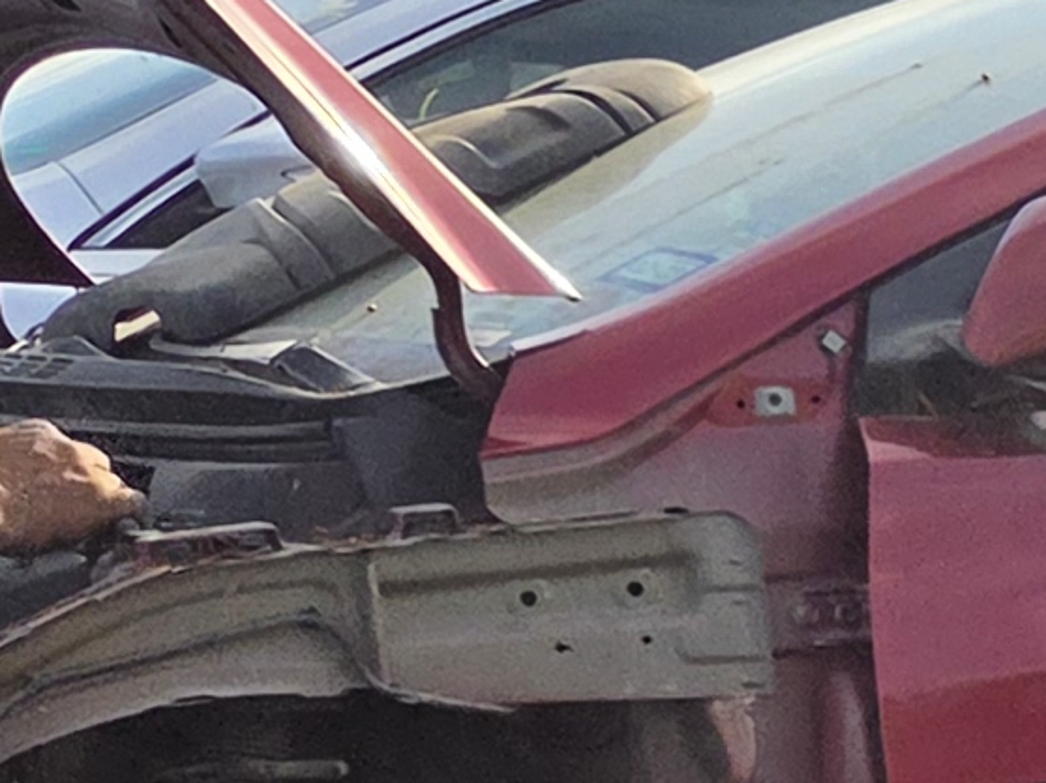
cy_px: 1678
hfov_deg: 9.8
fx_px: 4984
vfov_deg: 8.4
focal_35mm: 165
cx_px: 2881
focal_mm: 5.4
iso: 80
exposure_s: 1/4770
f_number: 1.8
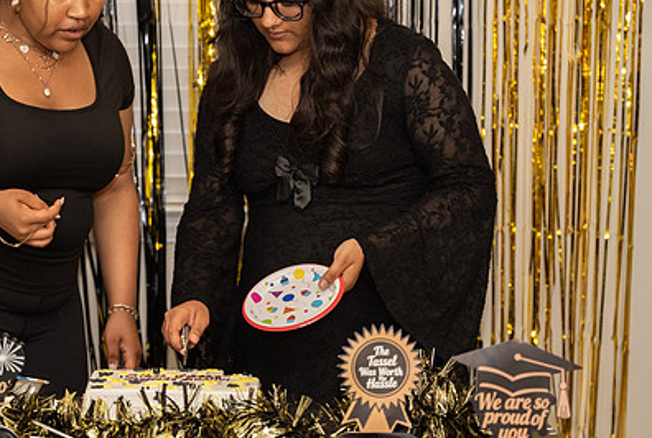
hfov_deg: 16.7
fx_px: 2215
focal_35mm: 122
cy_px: 190
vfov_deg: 11.3
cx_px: 275
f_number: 2.8
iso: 800
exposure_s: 1/160
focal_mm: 76
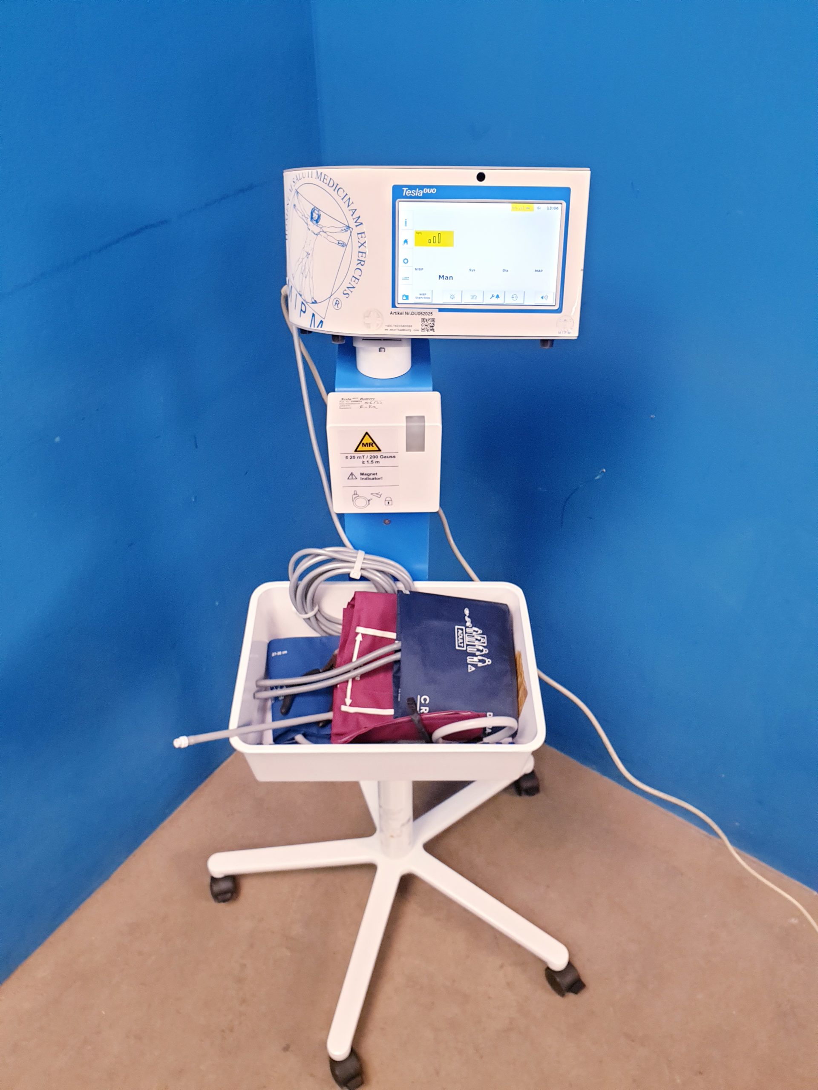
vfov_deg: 67.3
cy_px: 545
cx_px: 409
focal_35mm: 26
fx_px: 819
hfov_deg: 53.1
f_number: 2.4
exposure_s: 1/50
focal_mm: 4.3
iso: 200
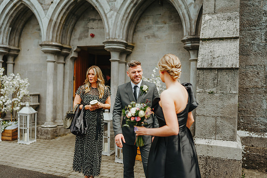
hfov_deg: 54.4
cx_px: 134
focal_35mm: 35
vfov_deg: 37.9
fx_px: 260
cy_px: 89
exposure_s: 1/3200
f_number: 1.4
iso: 100
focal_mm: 35
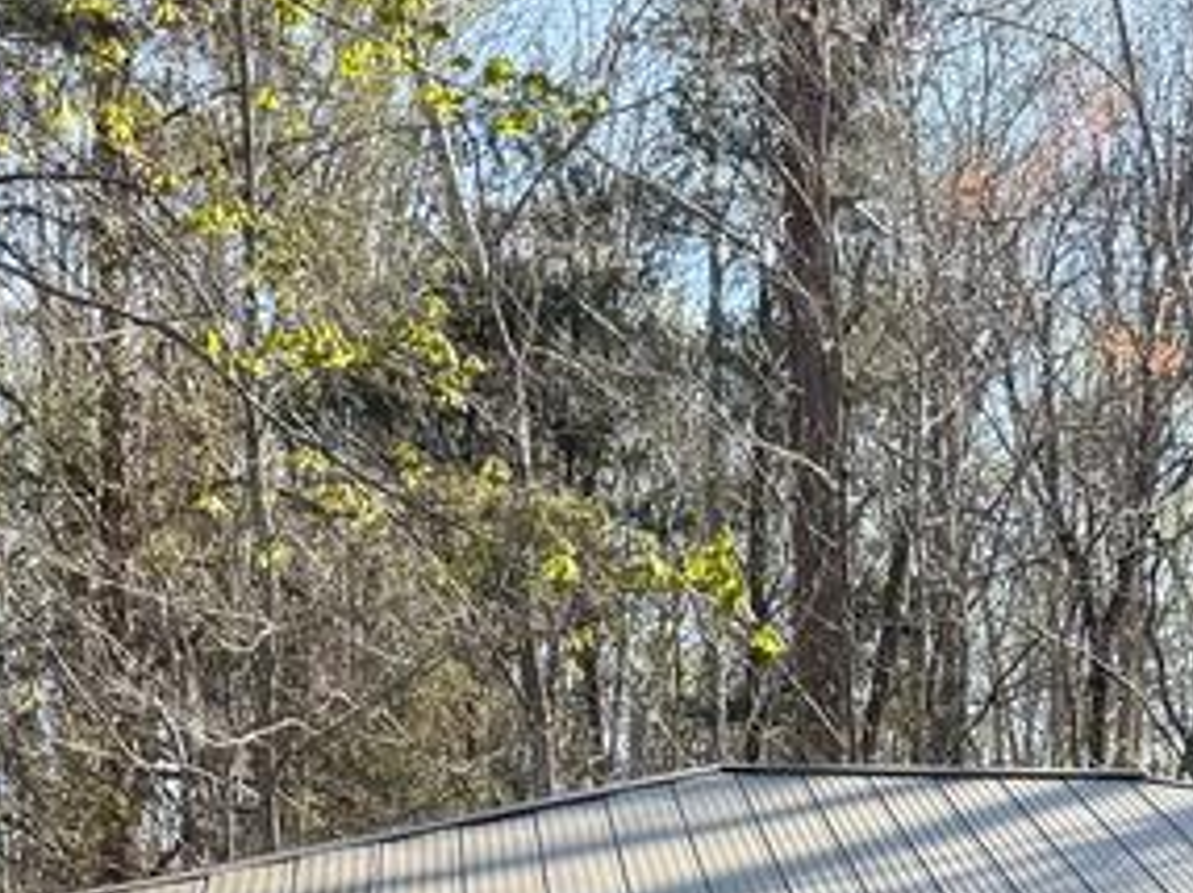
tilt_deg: -4.4
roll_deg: -0.3
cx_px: 876
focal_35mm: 86
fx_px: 2961
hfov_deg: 22.6
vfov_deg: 15.2
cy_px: 1511
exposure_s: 1/888
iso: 80
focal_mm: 6.76
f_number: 1.78
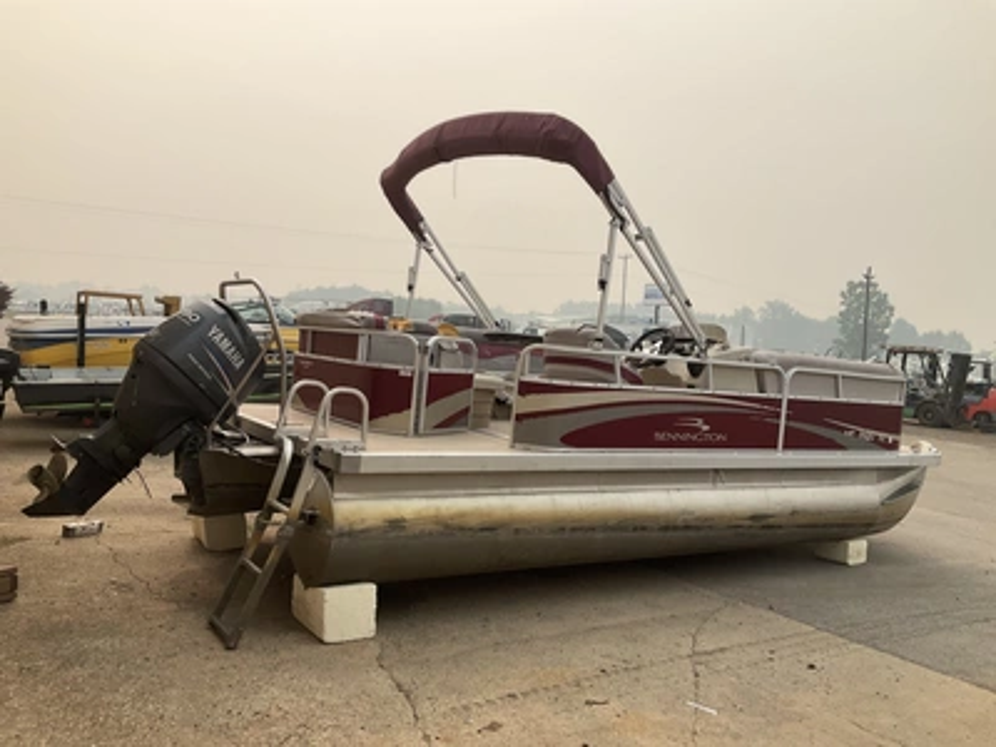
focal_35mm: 29
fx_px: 834
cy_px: 374
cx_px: 498
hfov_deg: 61.7
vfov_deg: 48.2
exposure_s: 1/2667
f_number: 1.8
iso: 25
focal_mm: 3
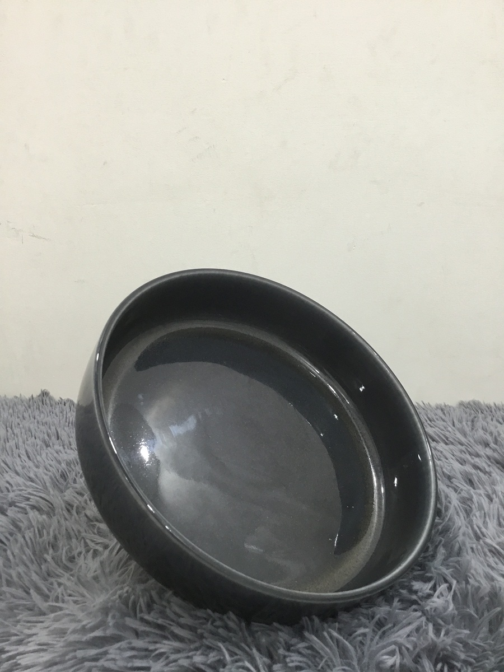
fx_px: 602
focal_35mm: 31
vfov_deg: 58.4
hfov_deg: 45.4
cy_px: 336
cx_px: 252
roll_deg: +1.6
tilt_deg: -12.2
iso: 100
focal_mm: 3.3
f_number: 2.4
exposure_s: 1/33
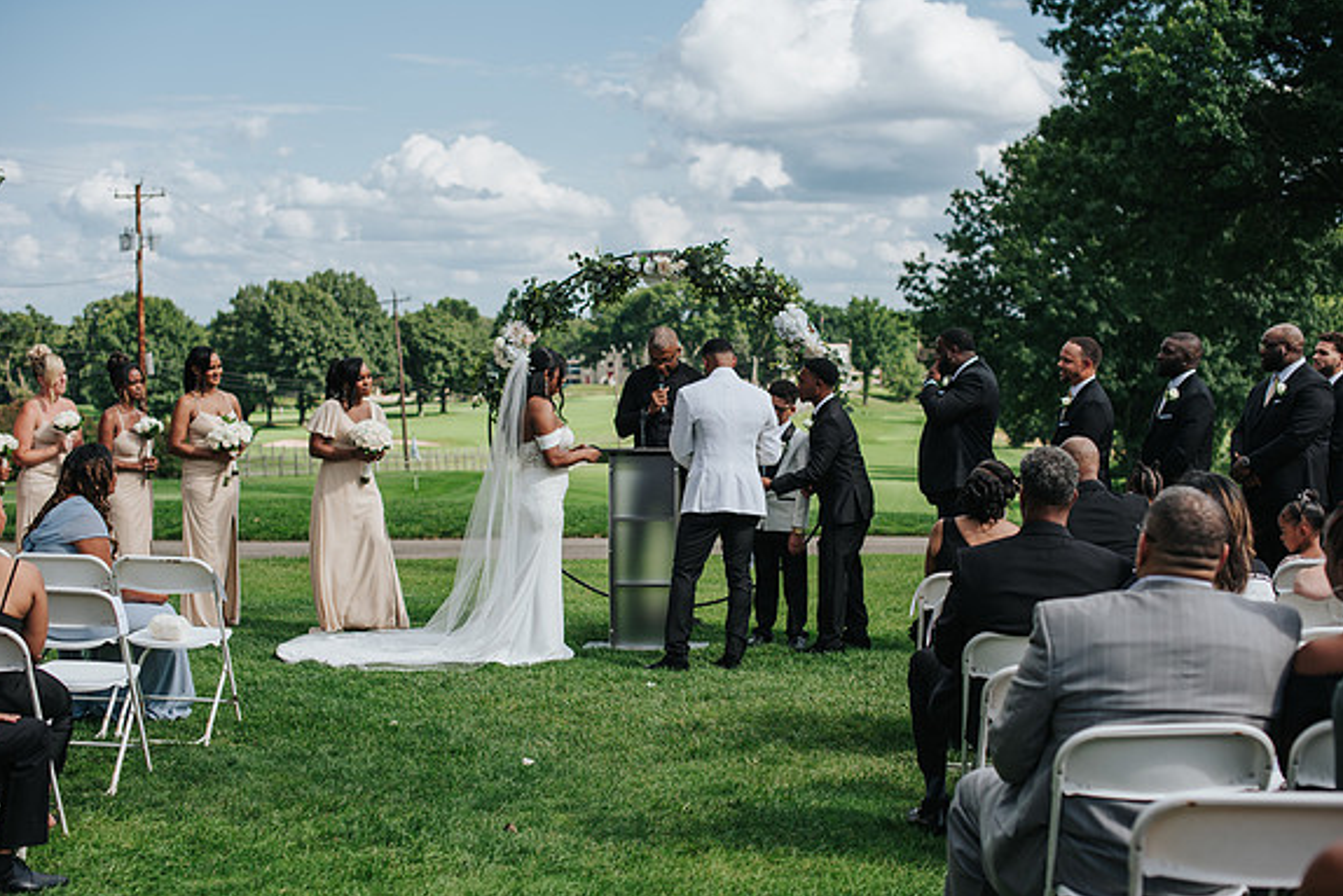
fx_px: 1940
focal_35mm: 52
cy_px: 450
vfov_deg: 26.0
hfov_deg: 38.2
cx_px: 667
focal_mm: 50
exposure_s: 1/1600
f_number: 3.2
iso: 100
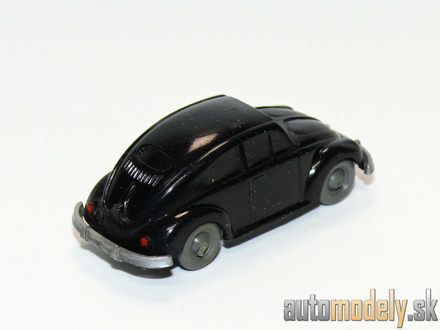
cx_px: 220
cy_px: 165
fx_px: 2008
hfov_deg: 12.5
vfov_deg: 9.4
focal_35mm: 158
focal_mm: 18.6
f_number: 4
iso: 100
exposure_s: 1/30
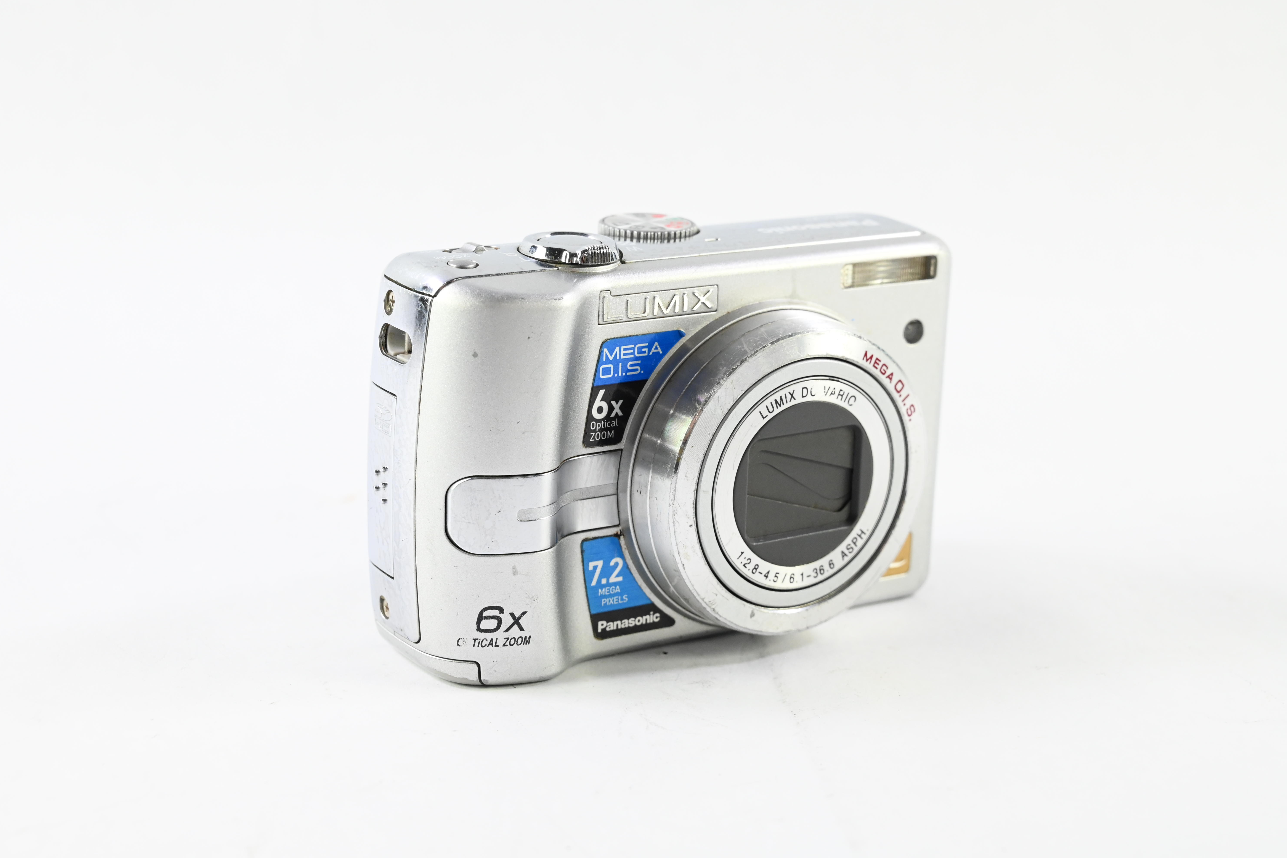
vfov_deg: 21.2
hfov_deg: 31.4
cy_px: 428
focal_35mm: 64
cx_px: 648
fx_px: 2288
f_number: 10
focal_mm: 63
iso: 2000
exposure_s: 1/100
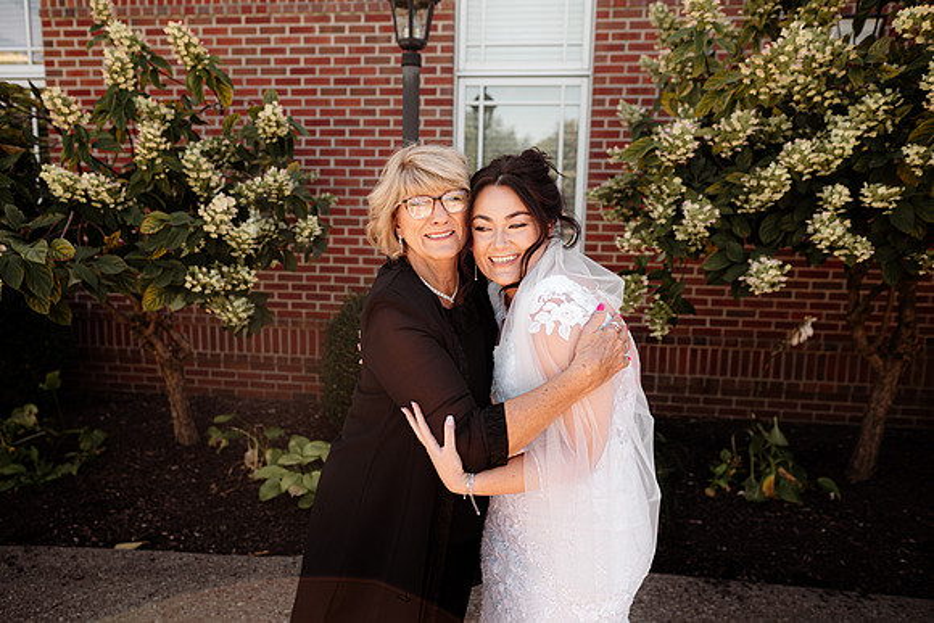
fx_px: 689
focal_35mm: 27
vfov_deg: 48.7
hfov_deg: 68.2
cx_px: 439
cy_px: 309
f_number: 2.8
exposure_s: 1/640
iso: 250
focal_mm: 24
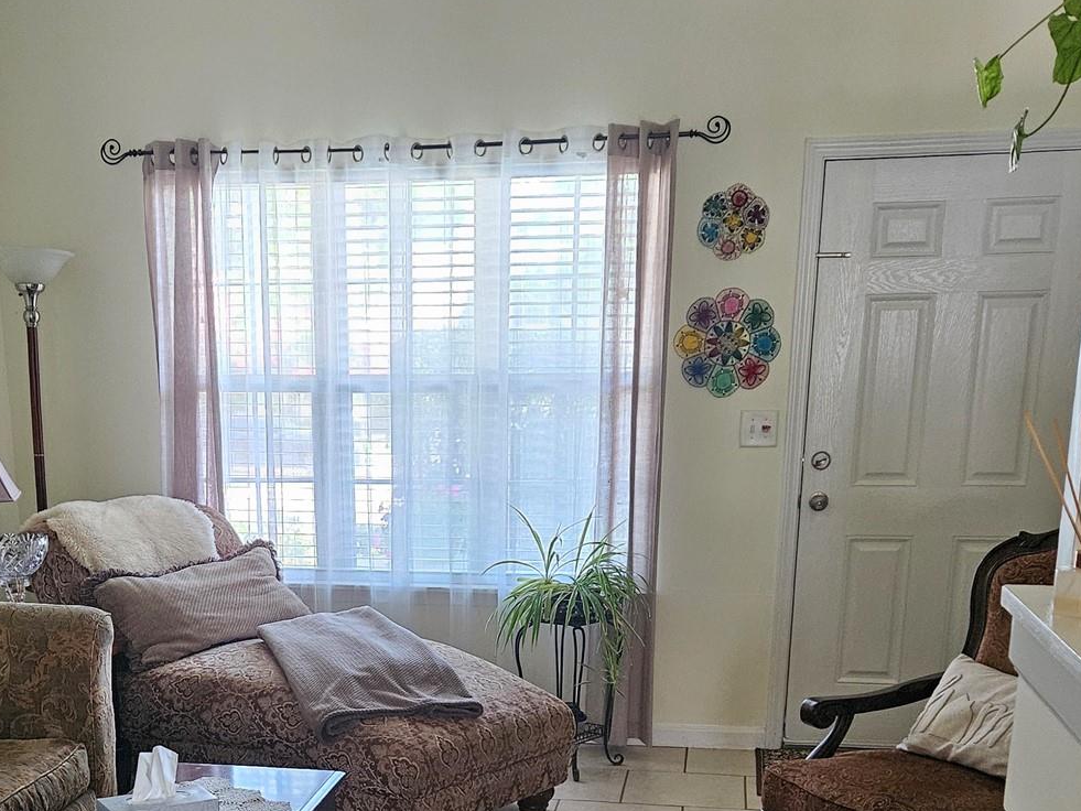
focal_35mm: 48
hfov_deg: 39.4
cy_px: 763
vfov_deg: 28.8
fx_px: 1499
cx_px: 406
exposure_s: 1/120
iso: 1000
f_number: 1.8
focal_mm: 5.4
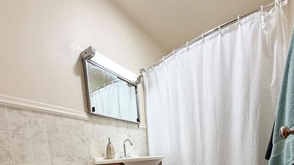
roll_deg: +6.4
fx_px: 164
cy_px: 174
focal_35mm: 21
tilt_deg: -5.5
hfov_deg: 83.8
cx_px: 150
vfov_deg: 43.7
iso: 320
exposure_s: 1/120
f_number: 2.2
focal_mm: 2.22
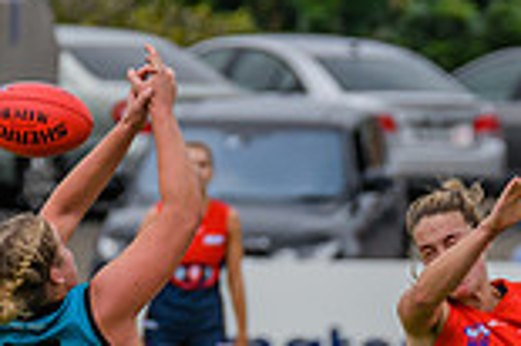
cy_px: 490
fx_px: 19864
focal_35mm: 1374
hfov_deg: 1.5
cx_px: 493
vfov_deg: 1.0
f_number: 7.1
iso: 800
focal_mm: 310
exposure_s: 1/2000
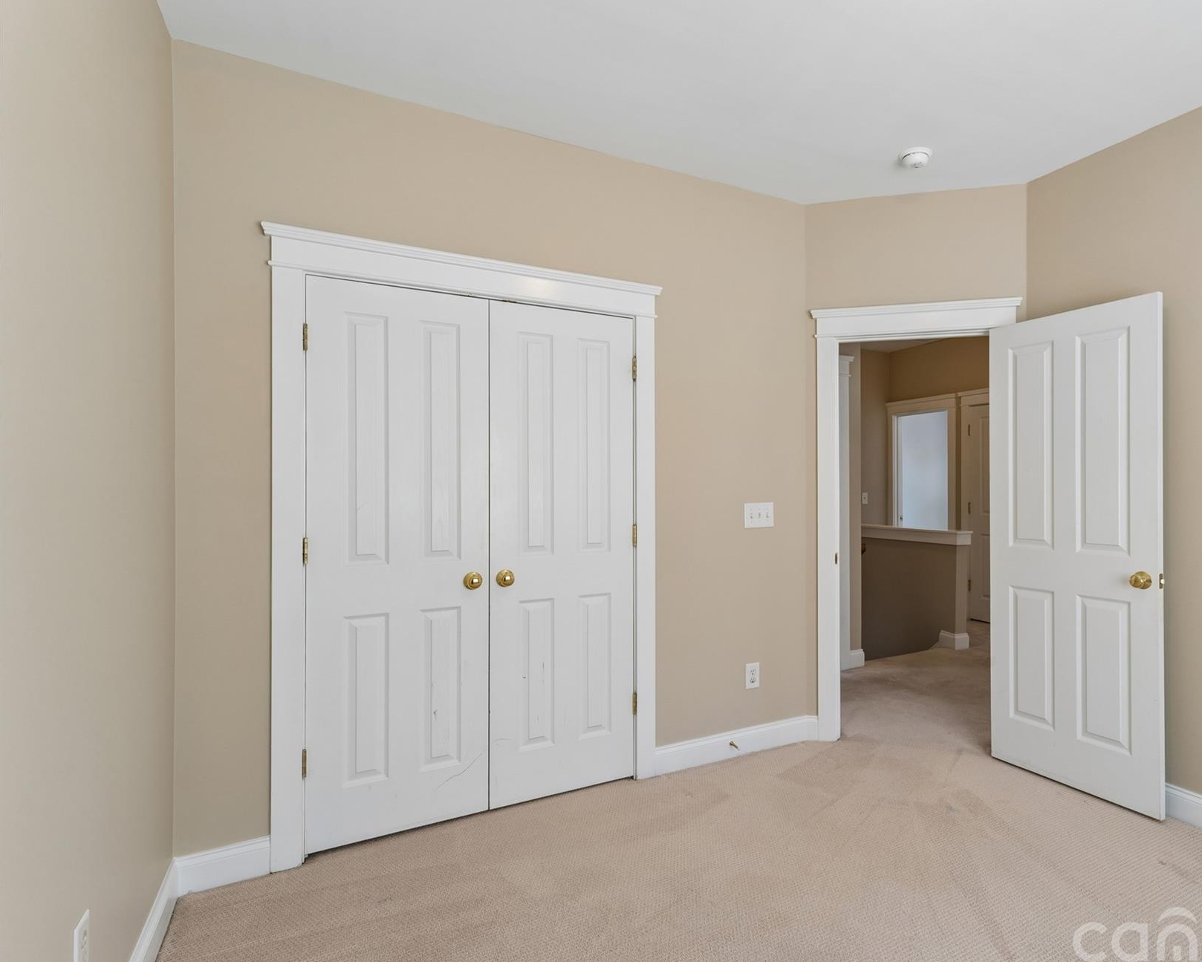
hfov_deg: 81.2
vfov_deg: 70.5
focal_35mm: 19
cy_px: 491
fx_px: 680
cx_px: 759
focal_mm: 16.1
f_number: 13
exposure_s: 1/13
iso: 400
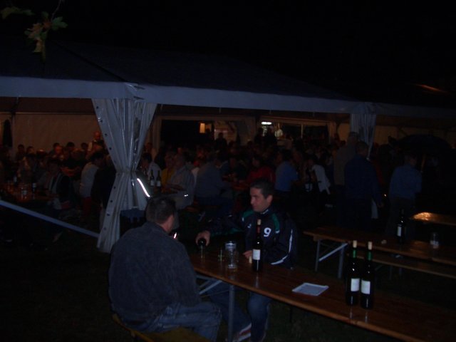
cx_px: 228
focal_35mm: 35
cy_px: 171
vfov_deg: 40.7
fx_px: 461
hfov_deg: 52.6
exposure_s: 1/40
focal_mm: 5.8
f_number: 2.6
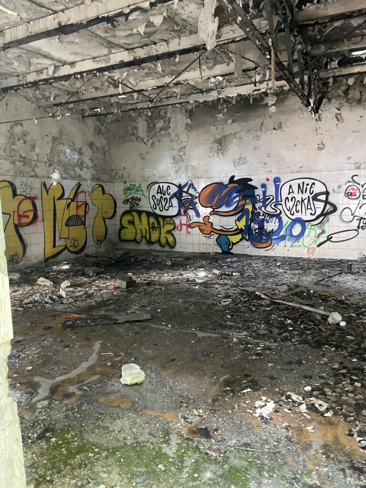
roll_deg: +3.7
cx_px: 183
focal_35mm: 26
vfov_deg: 67.3
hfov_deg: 53.1
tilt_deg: -4.2
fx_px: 367
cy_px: 244
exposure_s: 1/44
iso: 500
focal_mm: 4.2
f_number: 1.6
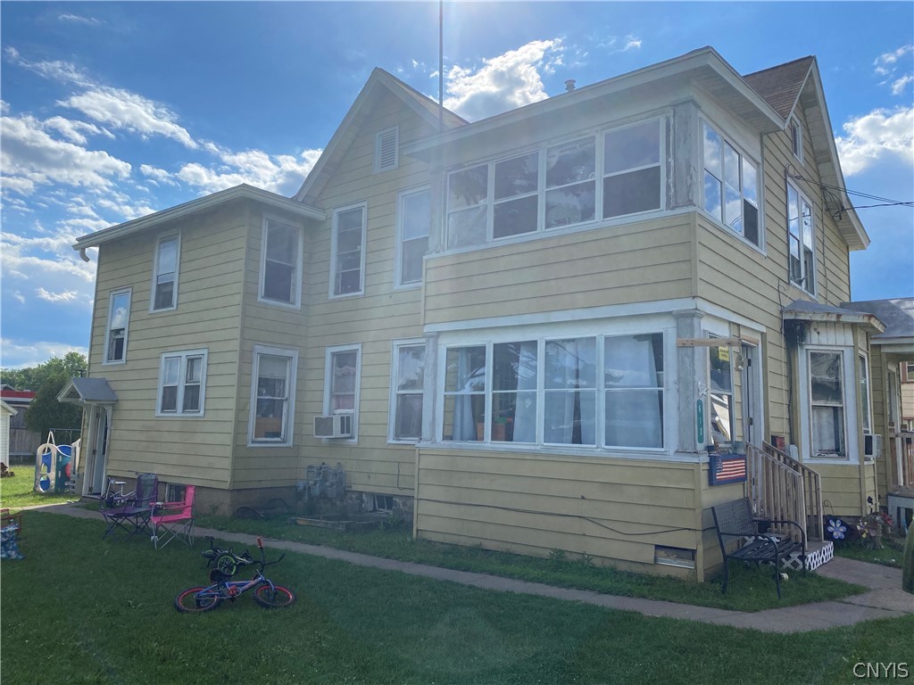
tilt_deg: +8.7
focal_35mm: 26
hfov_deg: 67.3
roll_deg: -2.1
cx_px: 457
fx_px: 687
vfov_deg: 53.1
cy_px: 342
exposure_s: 1/3984
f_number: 1.8
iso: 32
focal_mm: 4.25
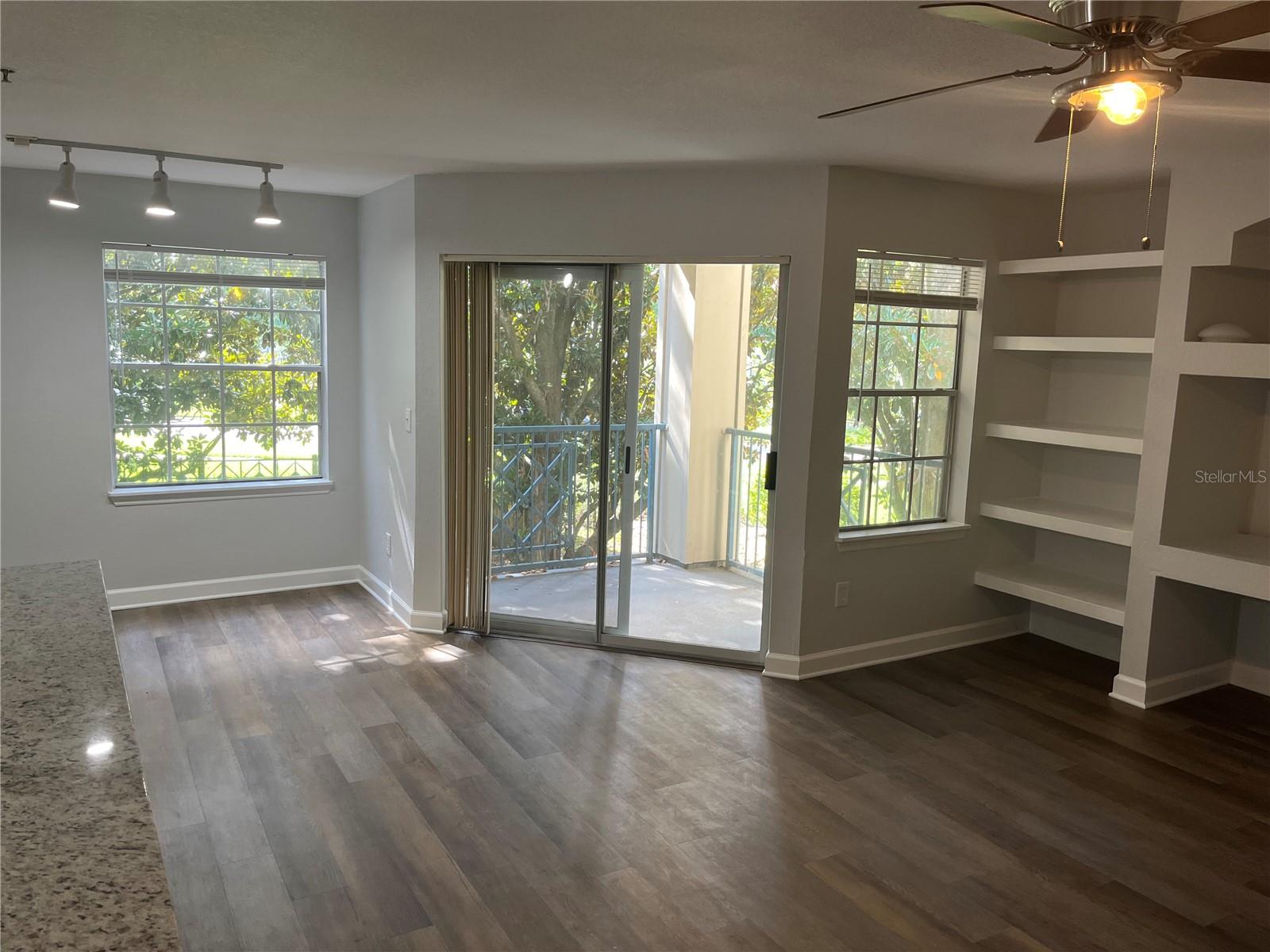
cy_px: 476
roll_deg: -0.5
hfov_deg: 67.3
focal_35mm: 26
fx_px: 954
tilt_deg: -8.2
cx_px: 635
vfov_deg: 53.1
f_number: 1.6
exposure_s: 1/60
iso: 64
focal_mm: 5.1
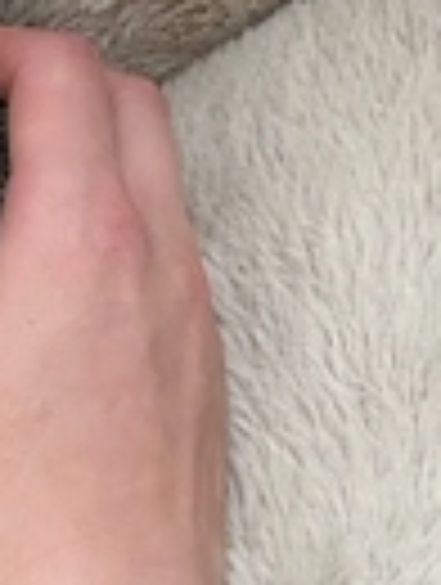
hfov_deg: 16.9
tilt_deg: -67.7
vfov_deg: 24.3
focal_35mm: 80
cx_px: -207
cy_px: 369
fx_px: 1354
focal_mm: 4.25
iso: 320
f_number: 1.8
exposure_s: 1/60
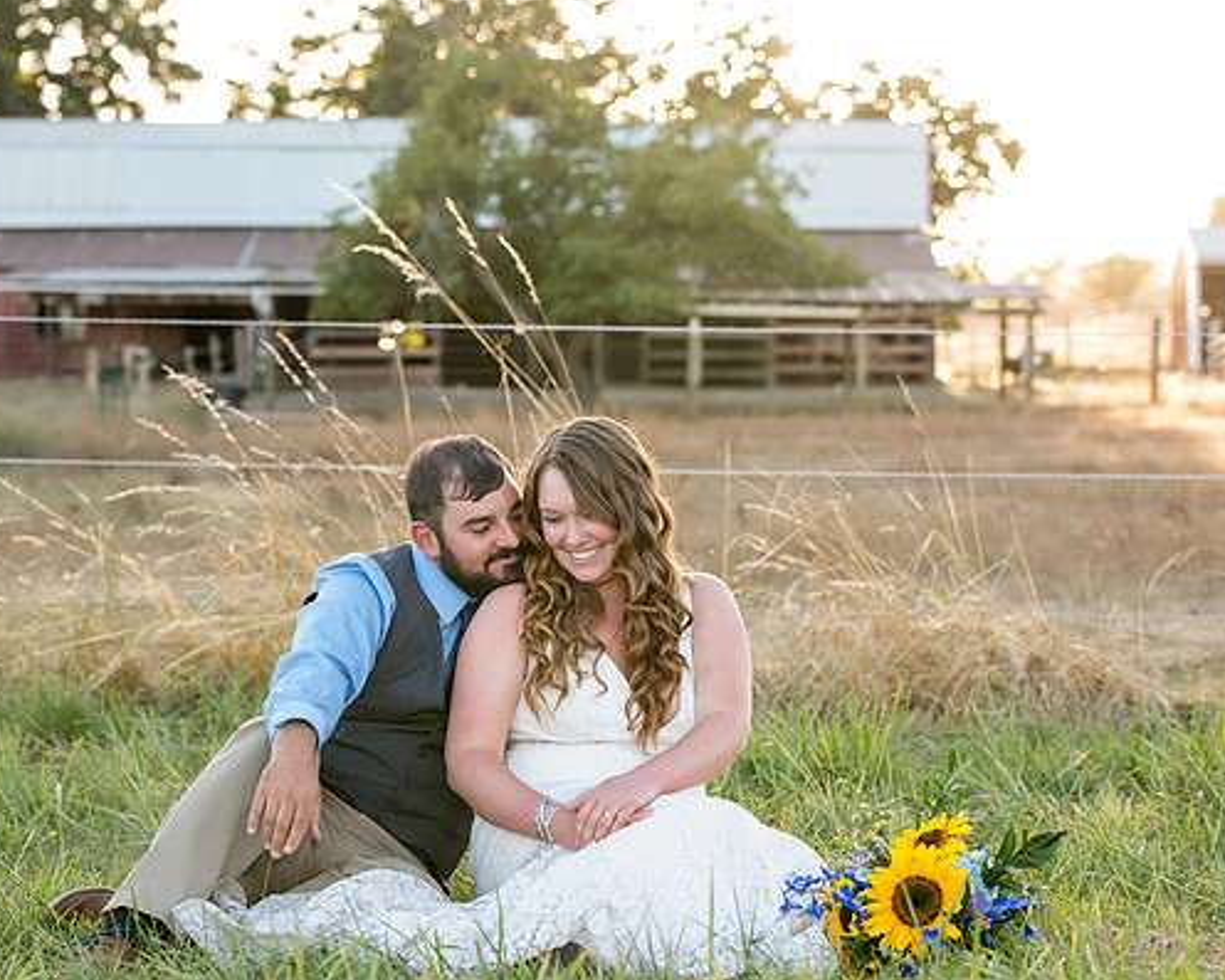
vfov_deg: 16.0
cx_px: 579
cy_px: 516
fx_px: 3481
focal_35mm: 96
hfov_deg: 20.0
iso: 1000
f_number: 4
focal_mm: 70
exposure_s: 1/400
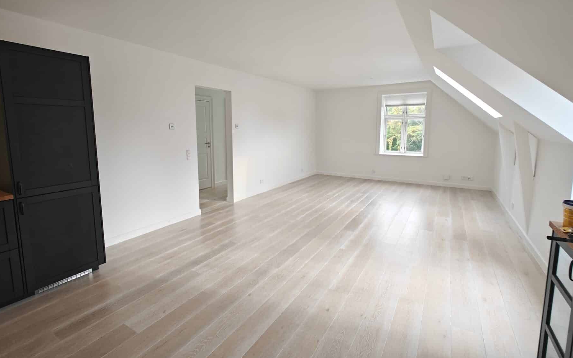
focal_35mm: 17
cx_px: 278
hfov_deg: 94.3
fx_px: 265
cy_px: 161
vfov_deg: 67.8
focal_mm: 2.59
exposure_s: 1/50
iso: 100
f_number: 2.2
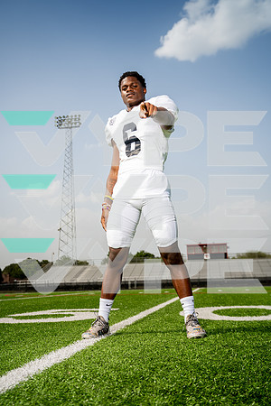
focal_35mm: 37
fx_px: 418
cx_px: 136
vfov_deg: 51.9
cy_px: 203
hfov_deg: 35.9
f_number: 4.5
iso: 100
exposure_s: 1/1250
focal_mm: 37
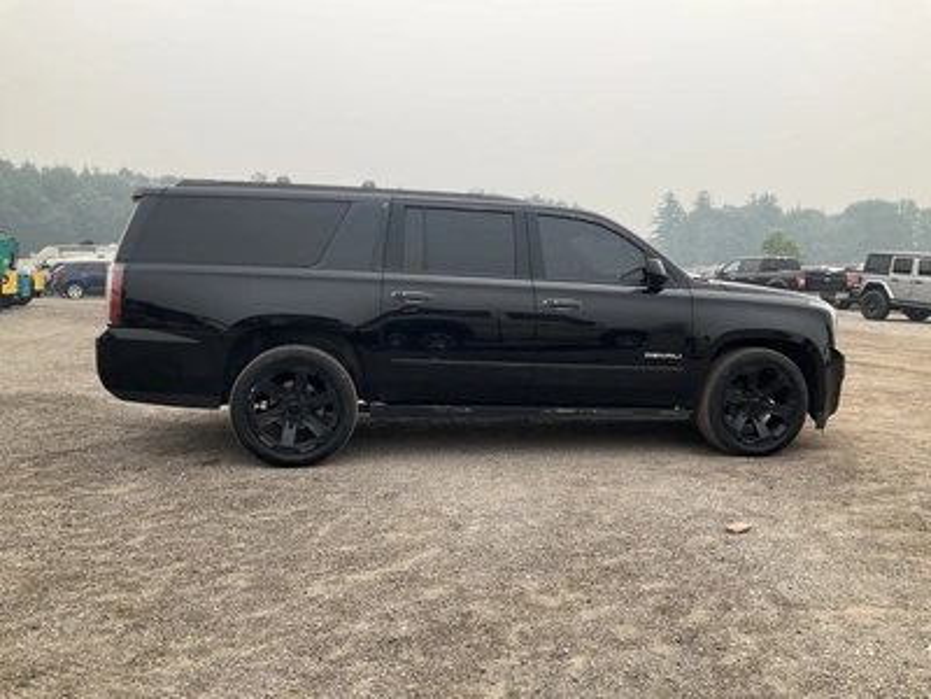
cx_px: 466
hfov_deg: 61.7
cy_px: 350
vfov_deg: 48.2
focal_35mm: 29
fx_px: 780
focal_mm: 3
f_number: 1.8
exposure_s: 1/997
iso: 25
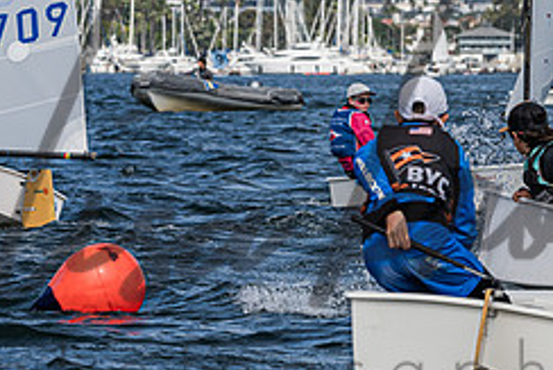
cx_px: 504
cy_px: 203
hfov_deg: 5.1
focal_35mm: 404
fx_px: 6209
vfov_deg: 3.4
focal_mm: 165
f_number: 9
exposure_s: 1/1250
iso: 320
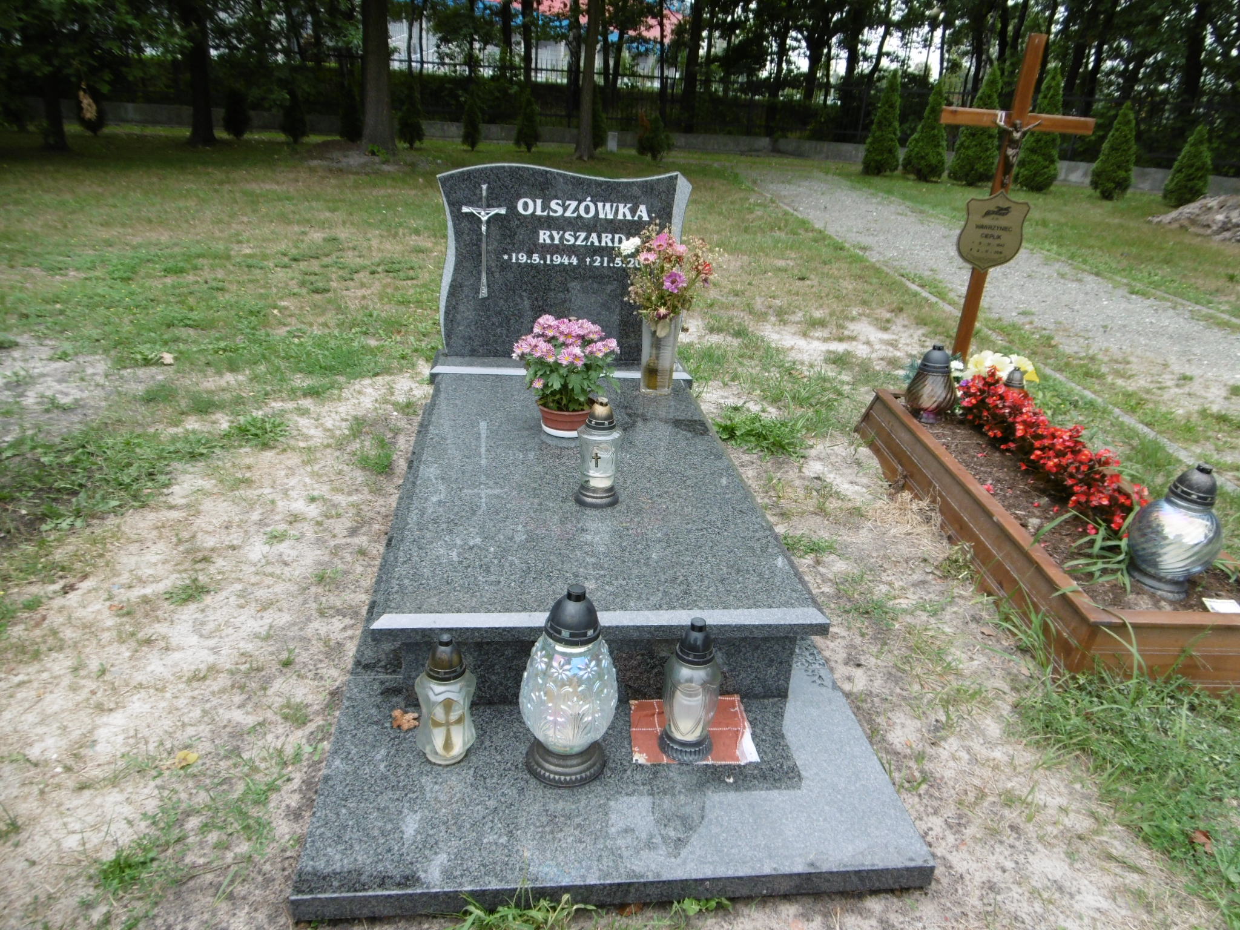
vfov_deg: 56.8
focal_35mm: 24
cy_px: 465
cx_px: 620
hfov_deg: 71.6
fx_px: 860
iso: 100
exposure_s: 1/160
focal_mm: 4.3
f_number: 3.1
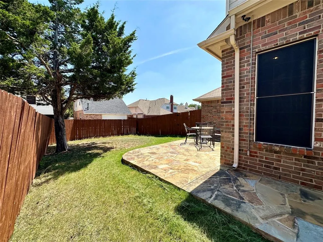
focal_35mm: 14
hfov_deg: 102.1
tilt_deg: -1.3
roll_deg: +0.1
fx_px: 131
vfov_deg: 85.7
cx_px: 162
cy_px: 121
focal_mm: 2.22
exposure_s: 1/1715
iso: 40
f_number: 2.2
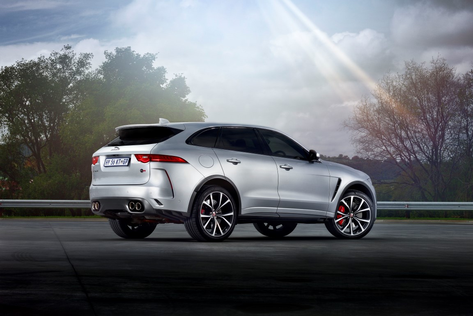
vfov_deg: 18.2
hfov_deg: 27.0
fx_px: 985
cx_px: 236
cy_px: 158
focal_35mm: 75
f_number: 11
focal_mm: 50
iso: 100
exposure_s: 1/125
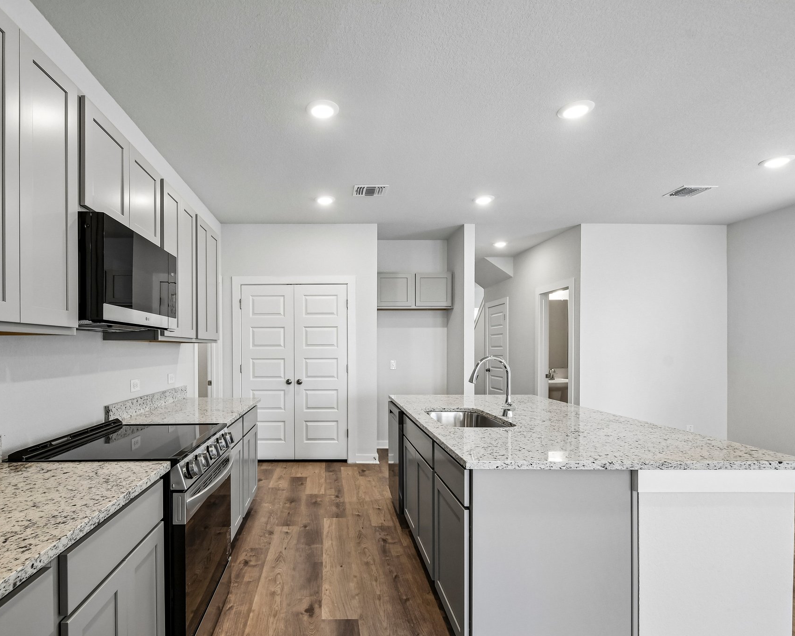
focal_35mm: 17
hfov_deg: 89.0
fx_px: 400
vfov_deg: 77.0
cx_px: 340
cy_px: 319
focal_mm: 10
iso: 400
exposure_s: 1/20
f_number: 8
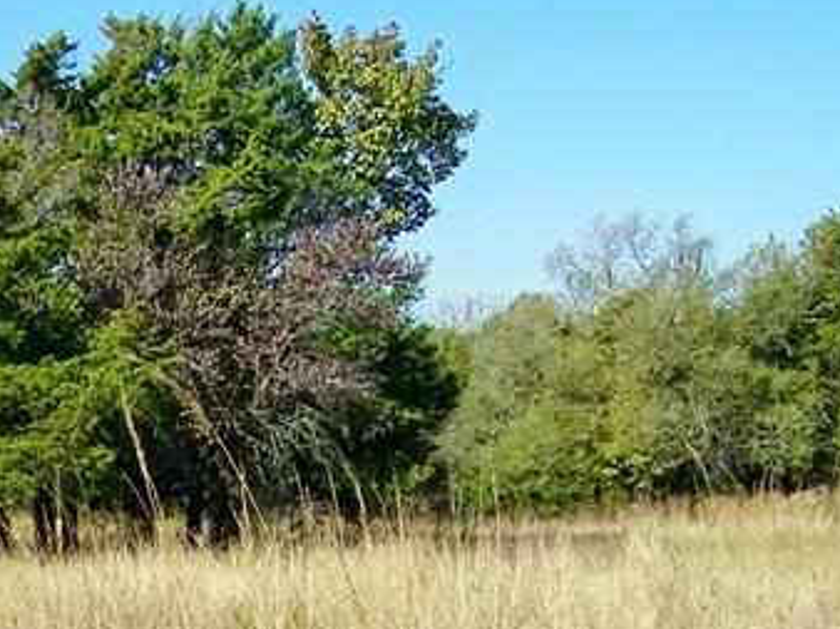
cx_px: 37
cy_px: 726
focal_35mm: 91
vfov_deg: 15.7
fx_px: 2207
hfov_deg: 21.0
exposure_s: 1/200
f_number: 7.2
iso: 80
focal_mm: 5.4
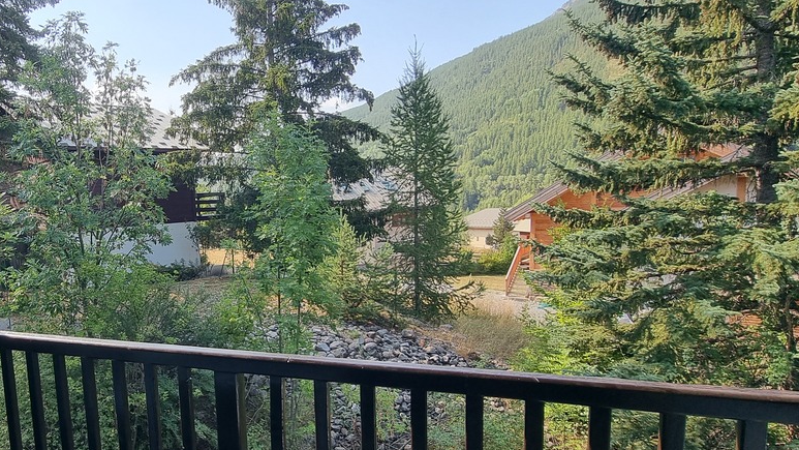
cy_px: 266
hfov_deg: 76.0
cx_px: 212
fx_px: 466
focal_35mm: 22
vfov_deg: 51.2
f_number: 2.2
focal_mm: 2.2
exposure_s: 1/414
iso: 50
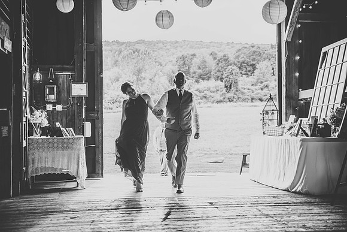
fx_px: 530
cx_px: 174
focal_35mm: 55
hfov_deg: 36.2
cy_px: 116
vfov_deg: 24.6
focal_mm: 55
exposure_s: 1/800
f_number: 2.8
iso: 400
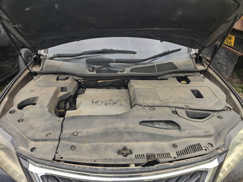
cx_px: 122
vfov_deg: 58.9
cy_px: 91
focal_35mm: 23
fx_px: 161
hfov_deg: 73.9
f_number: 1.7
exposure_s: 1/104
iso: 10
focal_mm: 6.3
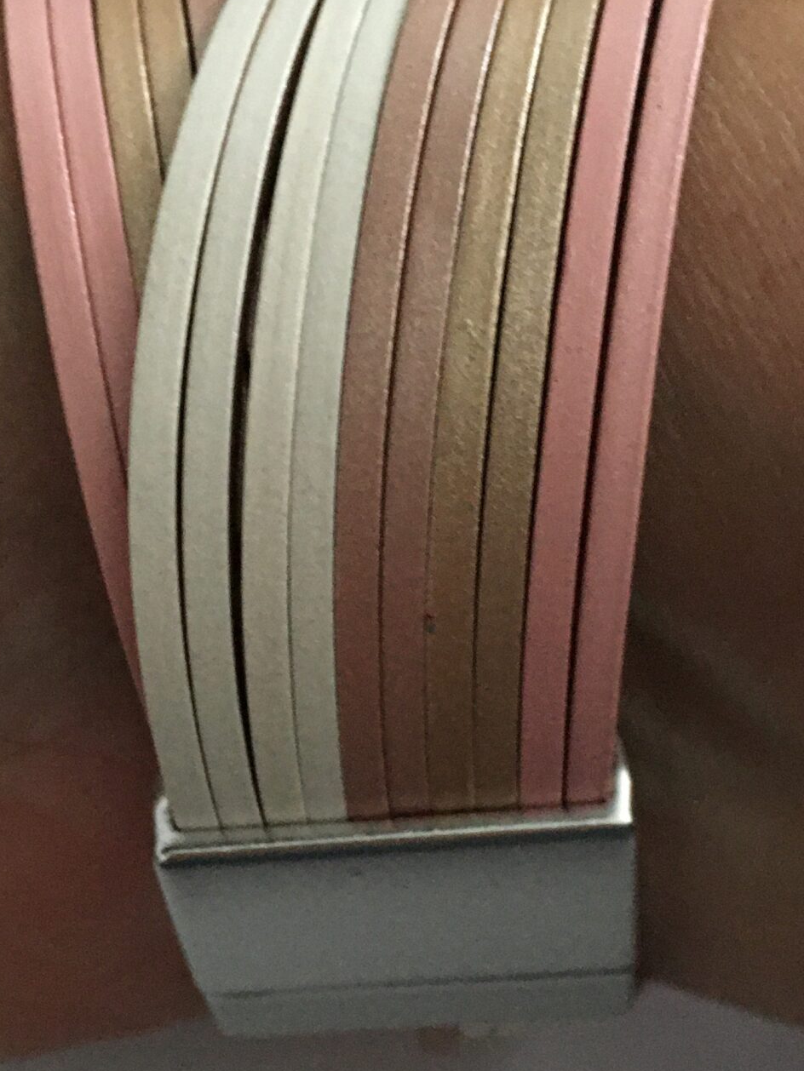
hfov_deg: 24.8
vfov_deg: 32.6
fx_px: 1827
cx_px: 354
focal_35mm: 59
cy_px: 645
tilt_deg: -70.4
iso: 400
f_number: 2.2
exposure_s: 1/17
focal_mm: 4.15
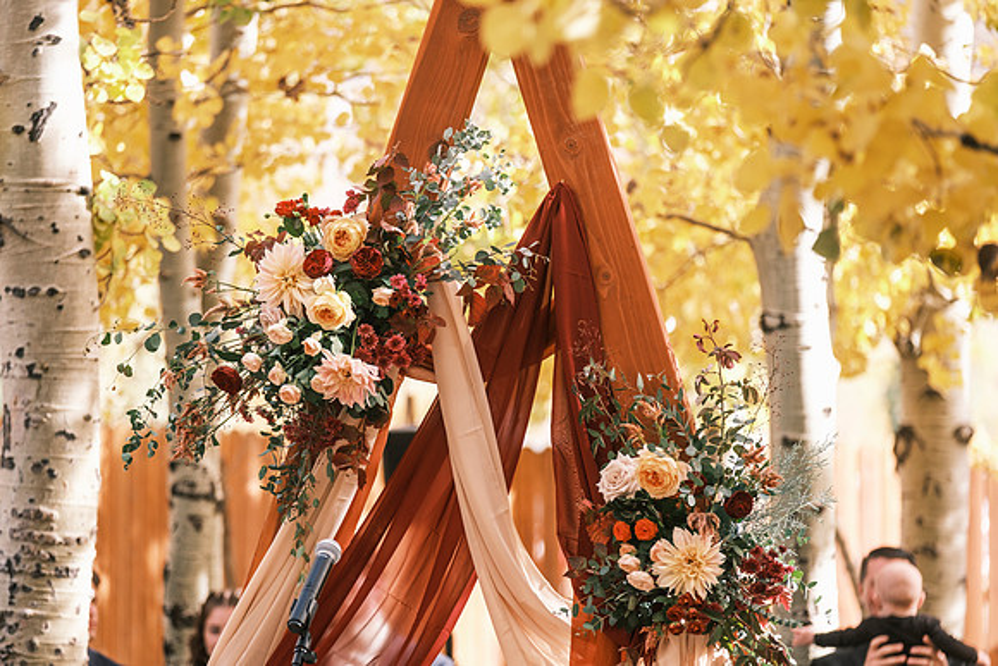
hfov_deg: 10.2
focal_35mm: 202
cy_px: 333
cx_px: 499
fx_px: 5601
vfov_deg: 6.8
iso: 400
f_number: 3.2
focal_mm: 134.4
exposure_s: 1/500
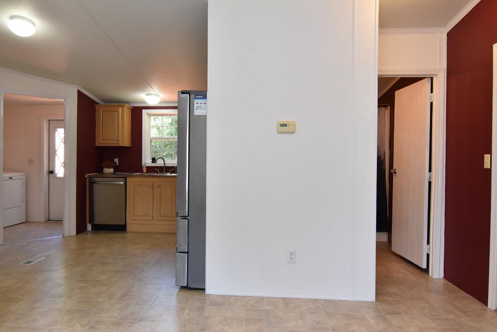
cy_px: 165
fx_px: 318
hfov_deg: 75.9
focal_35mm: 23
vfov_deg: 55.2
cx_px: 227
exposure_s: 1/60
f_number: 7.1
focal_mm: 12
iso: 800
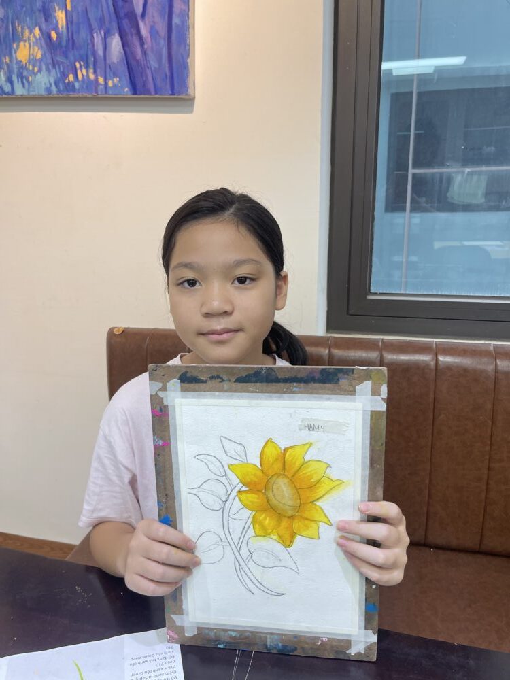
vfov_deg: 69.4
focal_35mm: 25
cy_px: 340
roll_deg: +1.9
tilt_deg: -16.8
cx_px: 255
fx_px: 491
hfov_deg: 54.9
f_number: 1.6
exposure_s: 1/121
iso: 80
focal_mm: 5.1
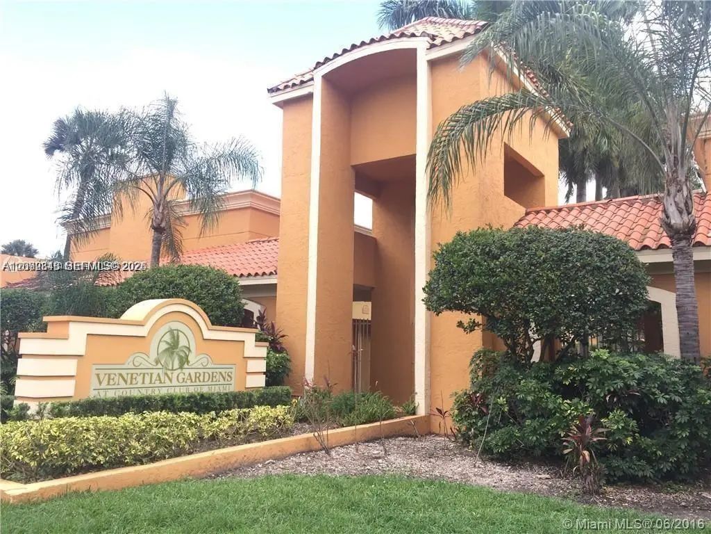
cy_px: 267
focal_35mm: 29
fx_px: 596
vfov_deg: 48.2
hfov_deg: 61.7
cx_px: 356
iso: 32
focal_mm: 4.15
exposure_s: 1/156
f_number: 2.2
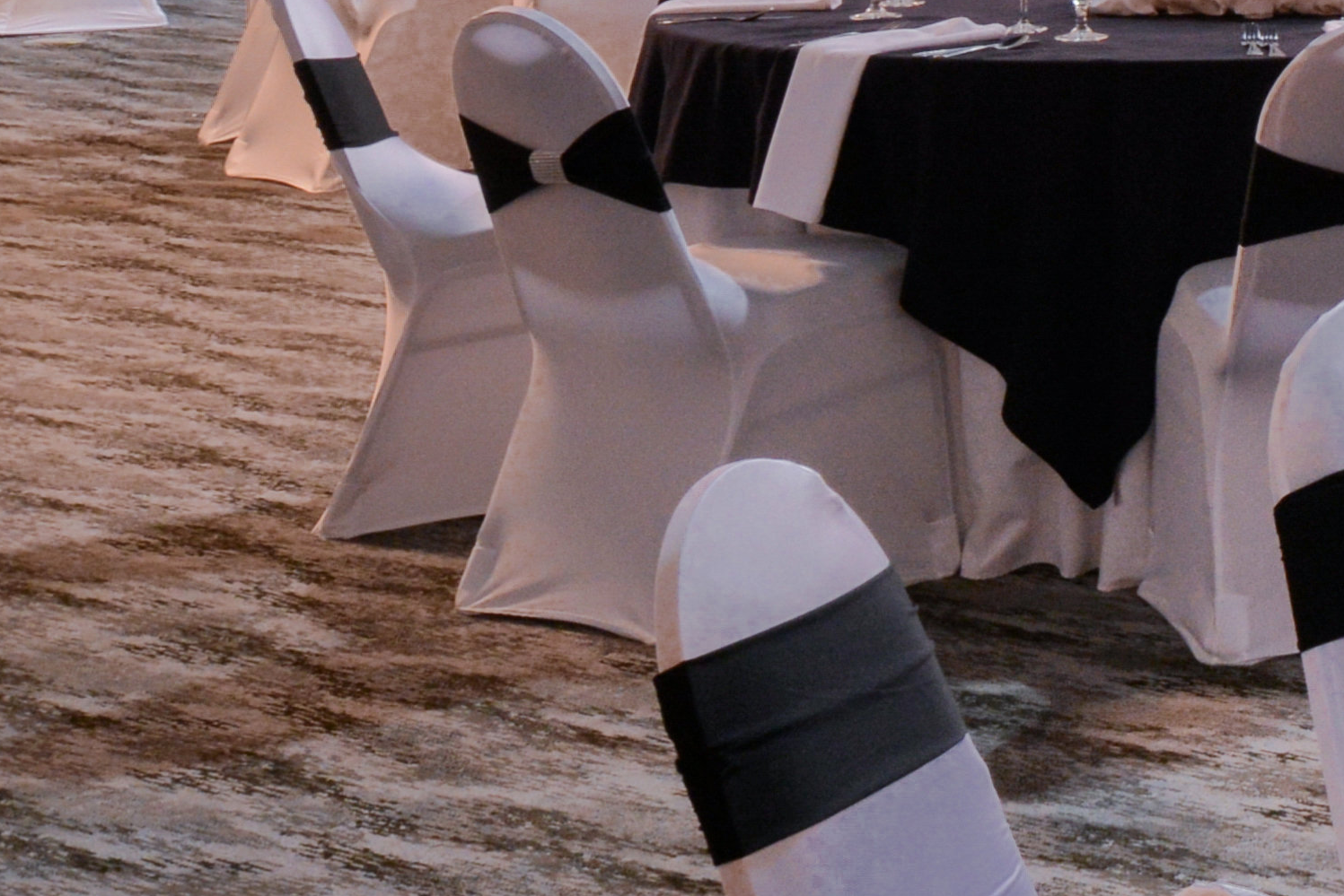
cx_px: 2725
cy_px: -63
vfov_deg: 11.5
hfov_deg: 14.3
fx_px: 4406
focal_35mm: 118
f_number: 13
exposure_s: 1/2.5
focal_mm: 24
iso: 640
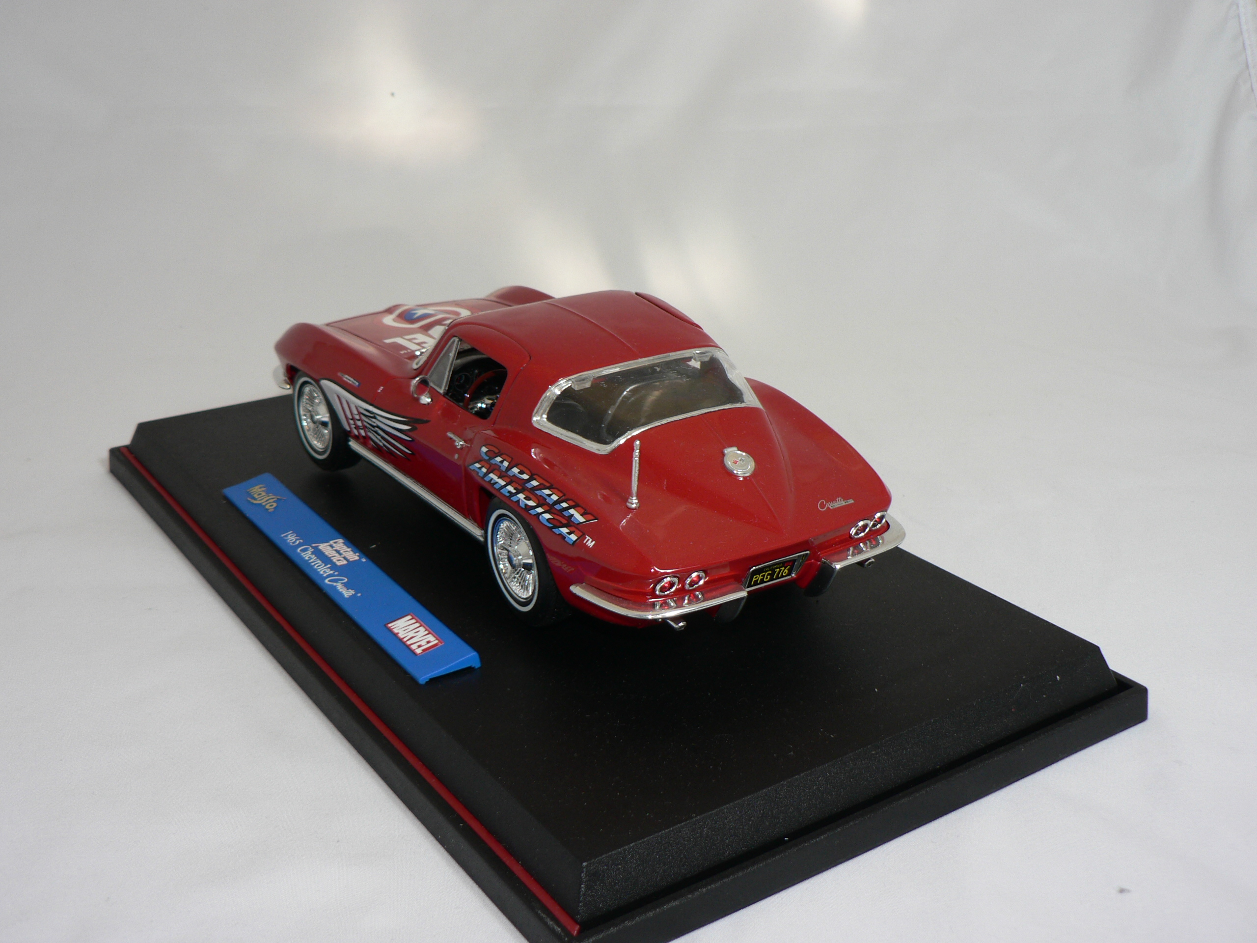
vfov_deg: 35.1
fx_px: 1489
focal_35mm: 41
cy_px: 472
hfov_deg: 45.8
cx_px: 628
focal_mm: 6.9
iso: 80
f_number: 2.8
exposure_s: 1/60
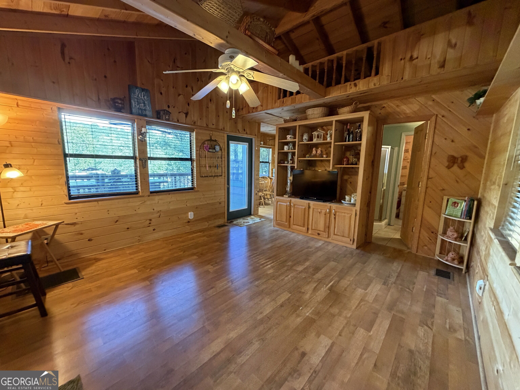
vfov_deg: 85.7
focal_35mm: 14
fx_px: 210
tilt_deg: -8.8
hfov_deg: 102.1
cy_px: 195
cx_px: 260
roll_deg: -1.0
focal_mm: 2.22
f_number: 2.2
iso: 640
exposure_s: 1/60
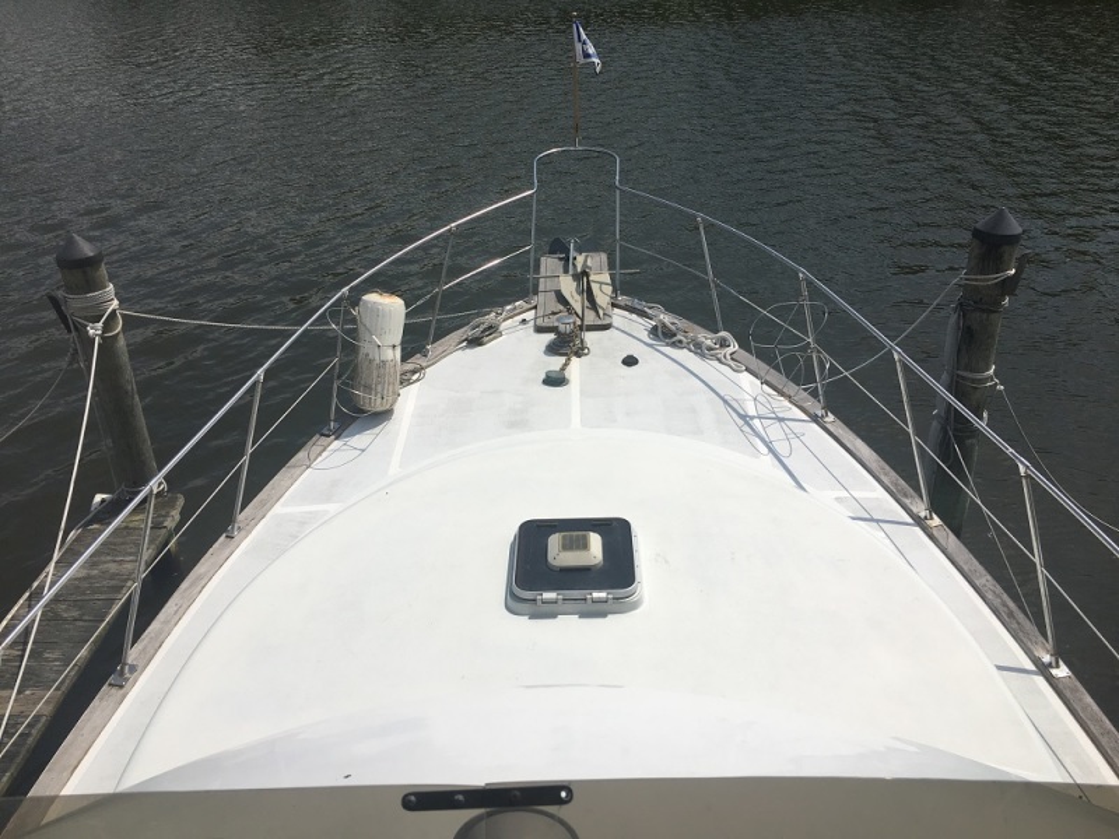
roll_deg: +1.5
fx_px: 937
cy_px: 420
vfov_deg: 48.2
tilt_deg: -27.2
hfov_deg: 61.7
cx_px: 560
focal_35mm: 29
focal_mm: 4.15
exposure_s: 1/4525
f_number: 2.2
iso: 25
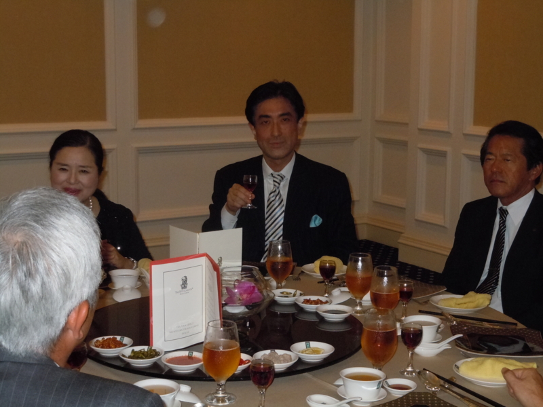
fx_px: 988
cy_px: 204
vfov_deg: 23.3
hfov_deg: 30.7
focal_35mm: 63
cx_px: 272
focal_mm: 11.2
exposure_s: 1/40
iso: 500
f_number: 5
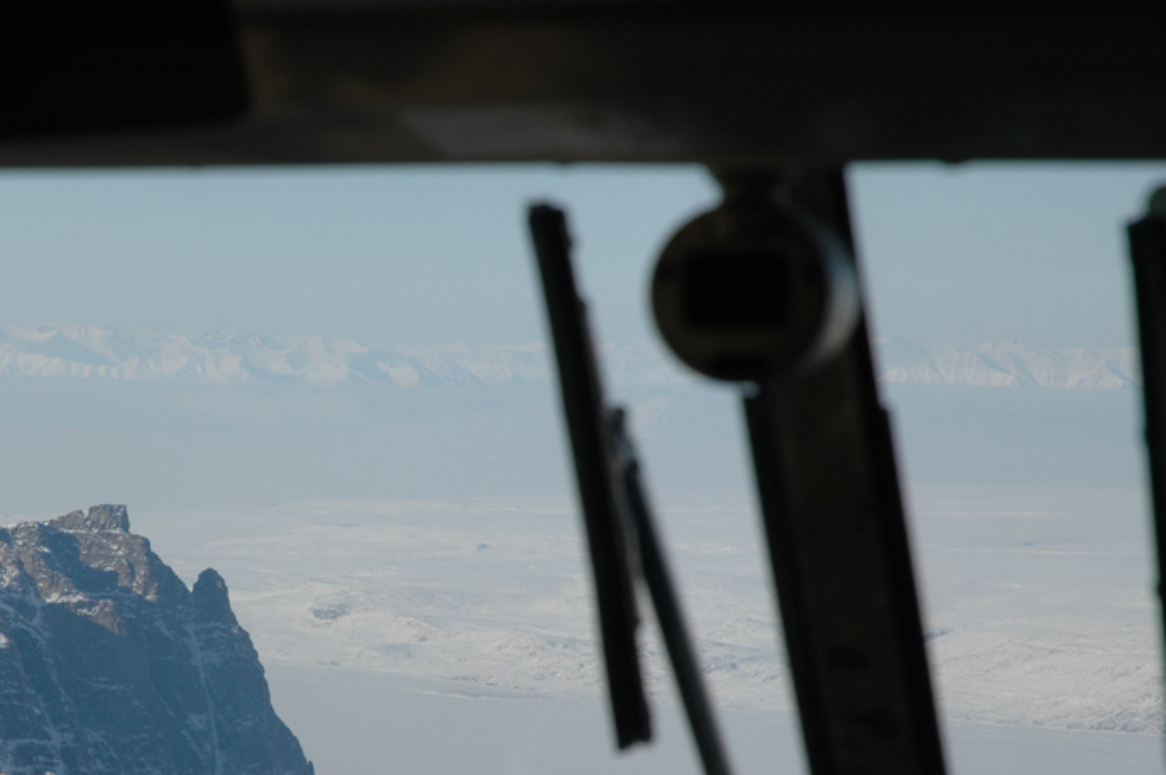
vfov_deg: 8.8
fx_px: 5048
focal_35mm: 156
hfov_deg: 13.1
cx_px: 327
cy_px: 548
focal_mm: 70
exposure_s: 1/400
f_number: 10
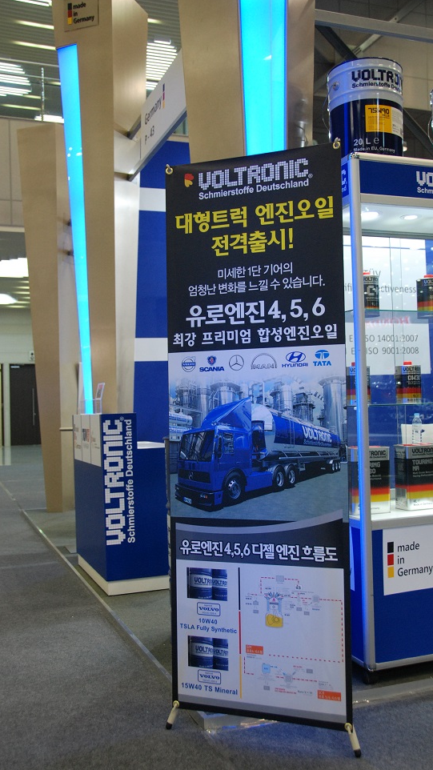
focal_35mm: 38
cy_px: 383
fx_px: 776
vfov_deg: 52.8
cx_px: 232
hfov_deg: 31.2
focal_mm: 24
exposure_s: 1/60
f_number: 3.8
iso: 640
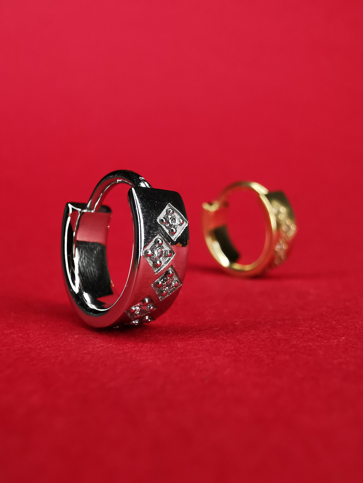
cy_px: 242
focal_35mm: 29
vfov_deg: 61.7
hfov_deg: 48.2
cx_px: 182
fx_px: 405
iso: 80
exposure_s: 1/60
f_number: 2.2
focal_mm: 2.35
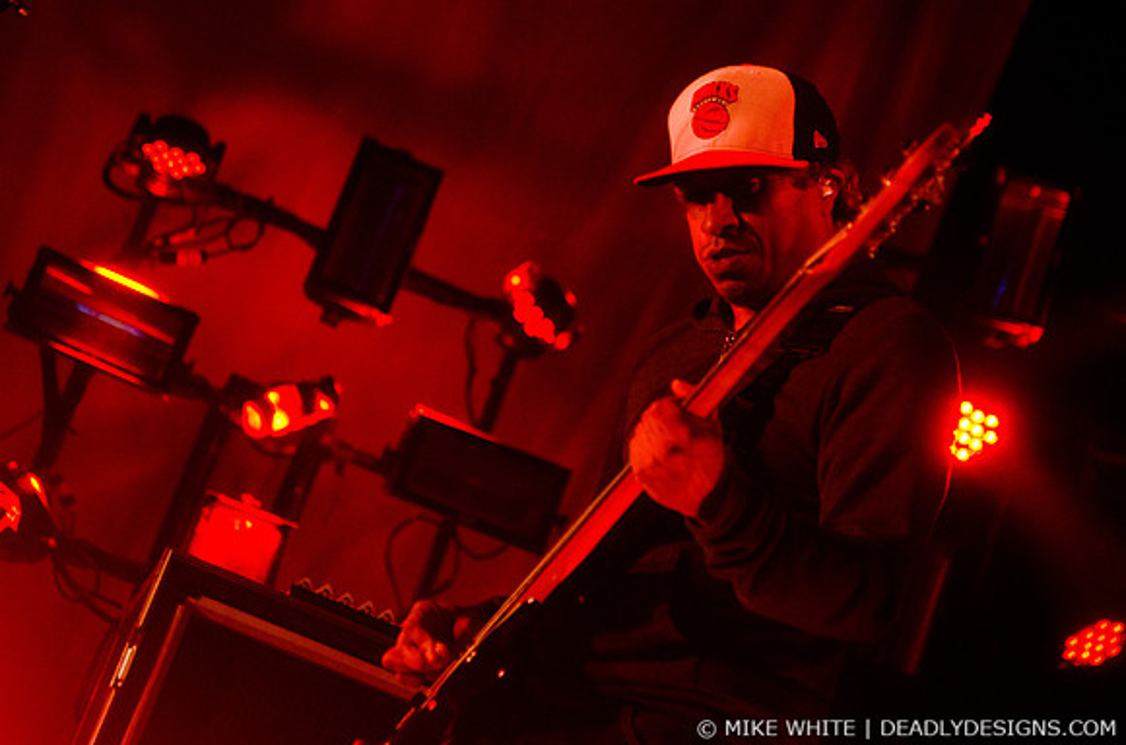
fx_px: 3277
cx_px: 563
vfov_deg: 13.0
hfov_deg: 19.5
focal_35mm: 105
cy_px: 372
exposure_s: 1/250
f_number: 2.8
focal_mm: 70
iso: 1600
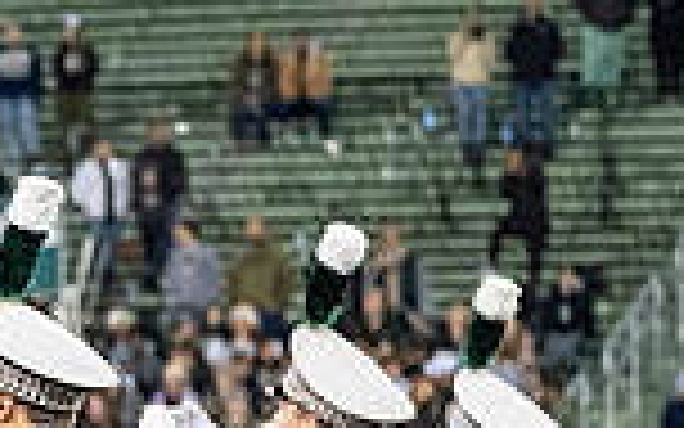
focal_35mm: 431
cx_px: -432
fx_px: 8034
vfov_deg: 3.0
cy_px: 505
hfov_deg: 4.8
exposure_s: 1/500
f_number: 2.8
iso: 800
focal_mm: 74
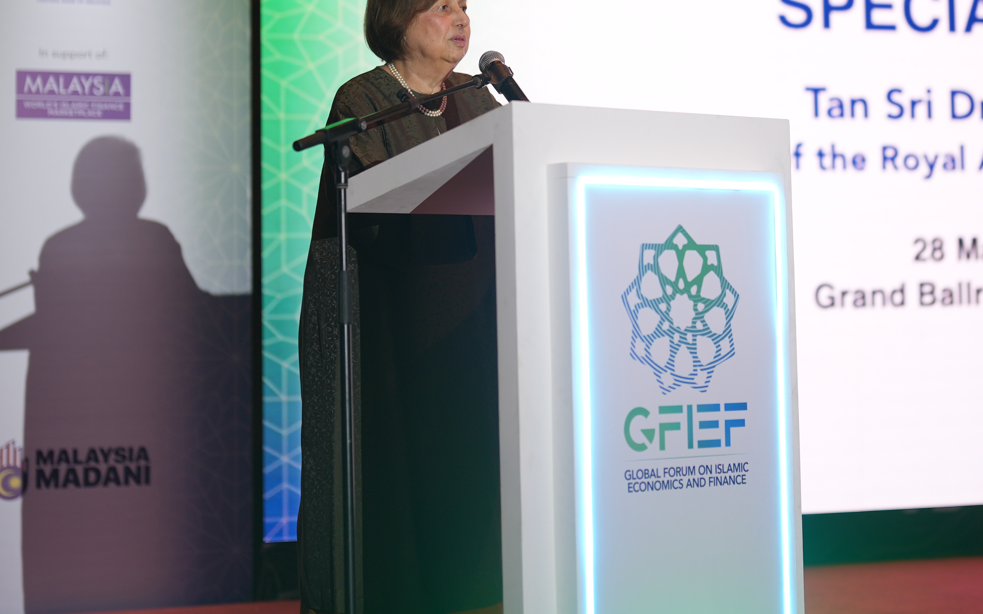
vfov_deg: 12.7
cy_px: 39
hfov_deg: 20.3
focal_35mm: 102
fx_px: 2733
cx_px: 623
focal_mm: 50
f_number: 1.2
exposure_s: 1/200
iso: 160
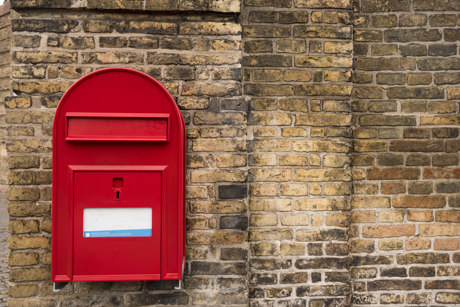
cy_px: 154
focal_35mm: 35
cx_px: 230
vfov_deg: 37.9
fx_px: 447
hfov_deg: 54.4
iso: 400
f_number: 5.6
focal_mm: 35
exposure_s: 1/125
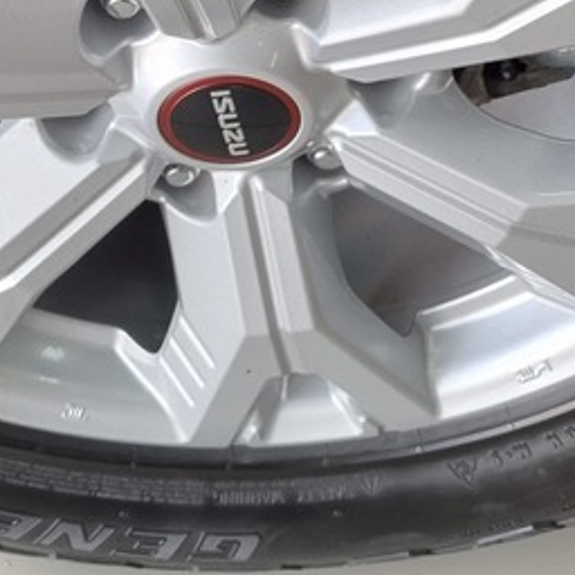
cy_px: -204
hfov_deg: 18.9
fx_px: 1729
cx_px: 247
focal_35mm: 92
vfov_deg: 17.5
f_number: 1.8
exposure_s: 1/100
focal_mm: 5.4
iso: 160
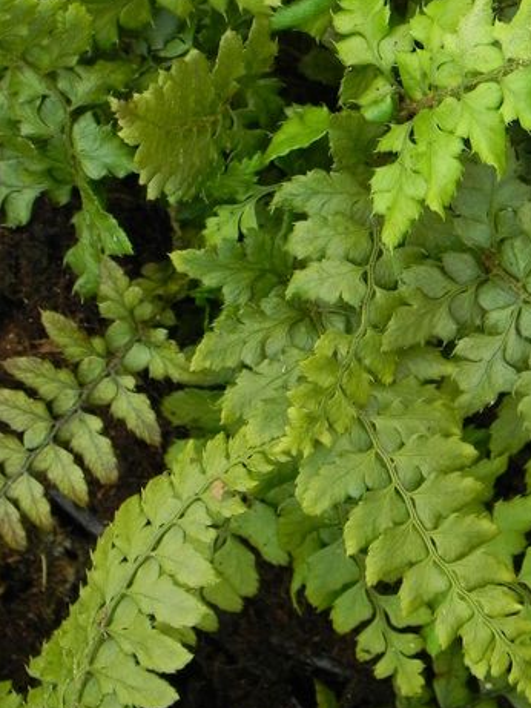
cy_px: 163
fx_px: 6521
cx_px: 385
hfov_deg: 4.7
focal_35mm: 319
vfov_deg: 6.2
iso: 160
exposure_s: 1/25
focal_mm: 32.7
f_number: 5
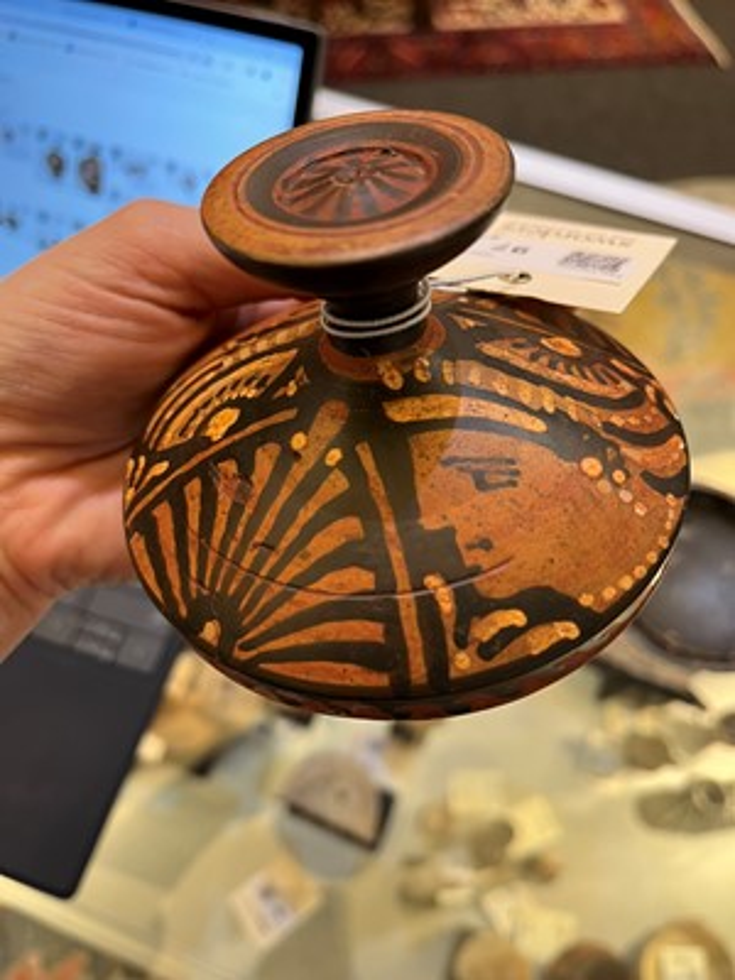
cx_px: 368
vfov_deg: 67.3
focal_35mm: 26
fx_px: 736
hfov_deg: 53.1
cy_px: 490
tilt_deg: -61.3
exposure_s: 1/50
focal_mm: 5.1
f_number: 1.6
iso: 100
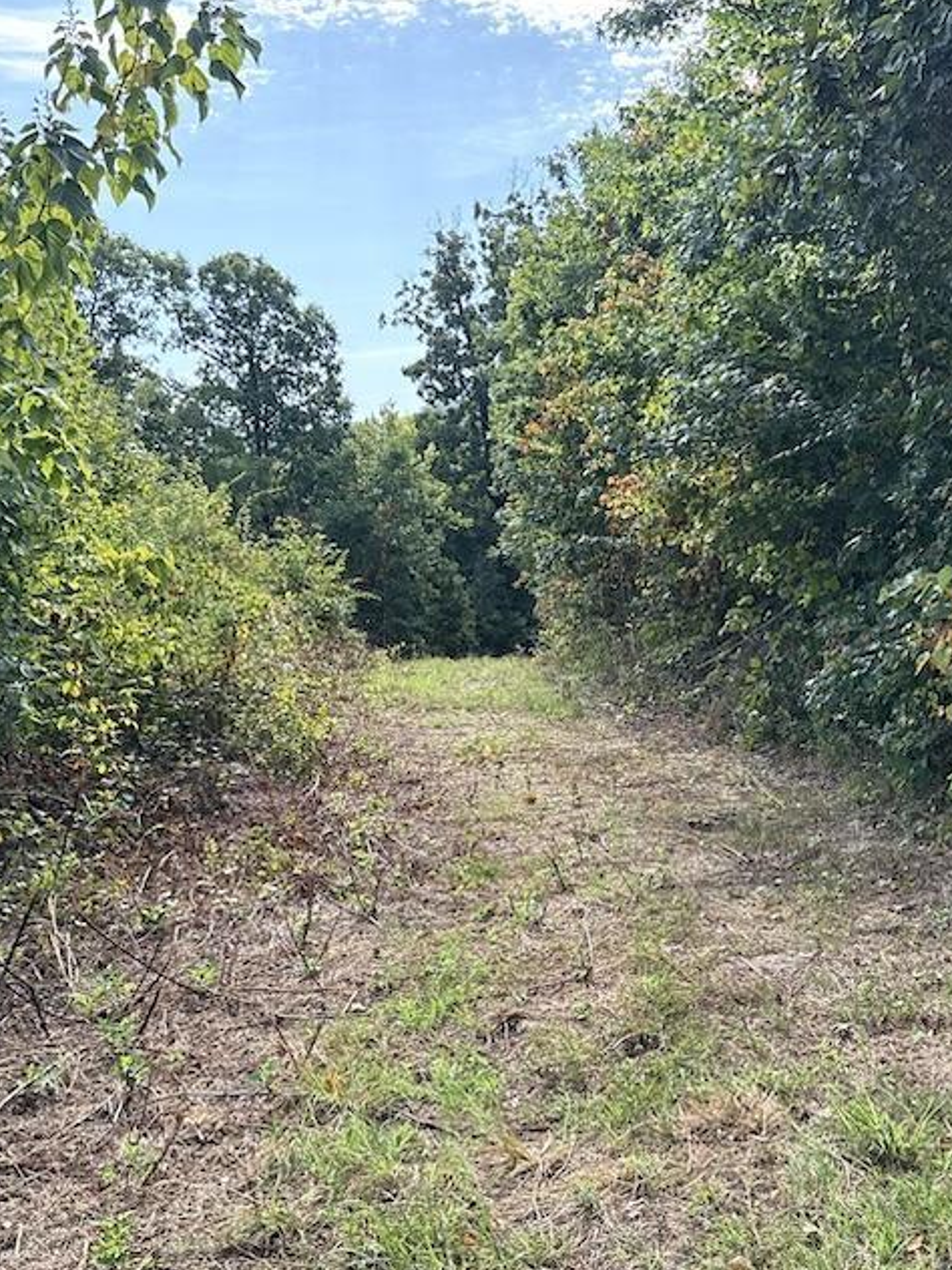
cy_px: 742
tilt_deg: -7.2
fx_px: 1393
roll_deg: -0.3
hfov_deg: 37.5
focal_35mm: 38
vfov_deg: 48.8
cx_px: 601
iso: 100
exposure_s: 1/1292
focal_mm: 6.76
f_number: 1.78
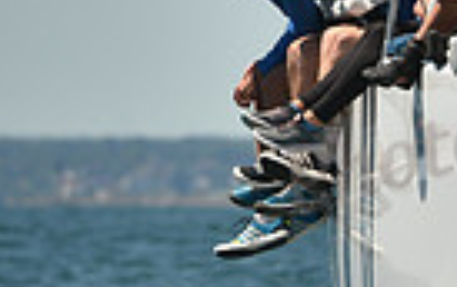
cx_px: 927
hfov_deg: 1.4
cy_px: 255
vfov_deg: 0.9
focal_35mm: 1511
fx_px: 18842
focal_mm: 350
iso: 250
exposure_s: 1/1250
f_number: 7.1
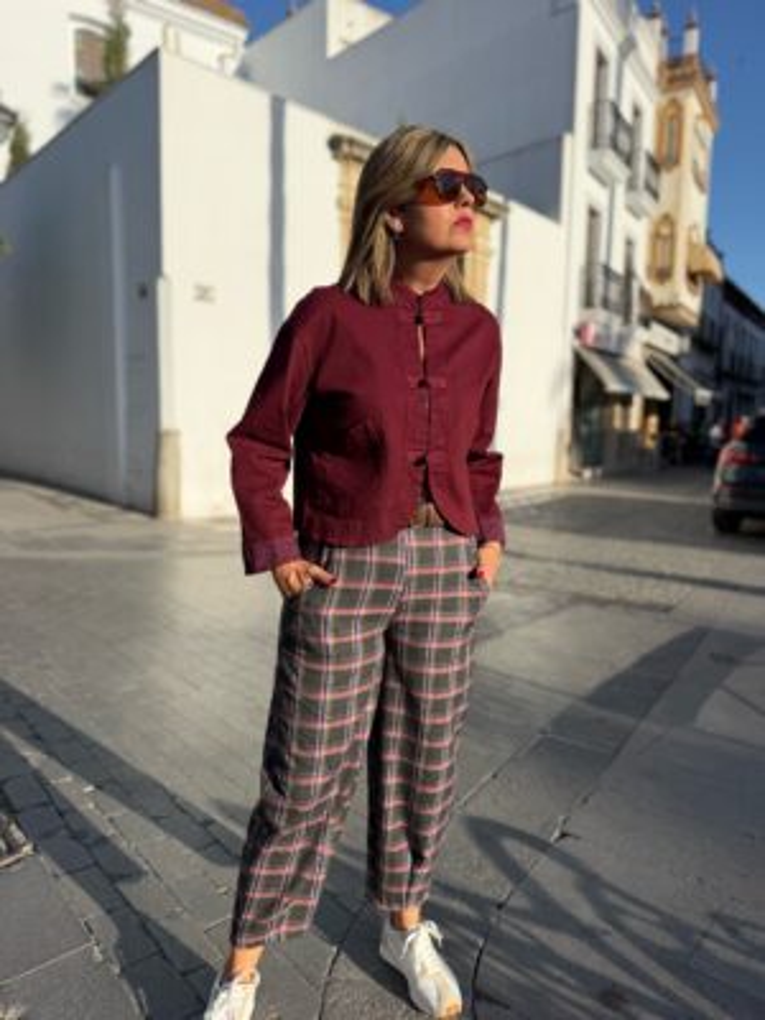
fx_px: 707
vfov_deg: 71.6
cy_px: 510
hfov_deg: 56.8
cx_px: 382
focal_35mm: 24
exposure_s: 1/4167
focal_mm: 6.76
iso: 80
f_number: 1.78
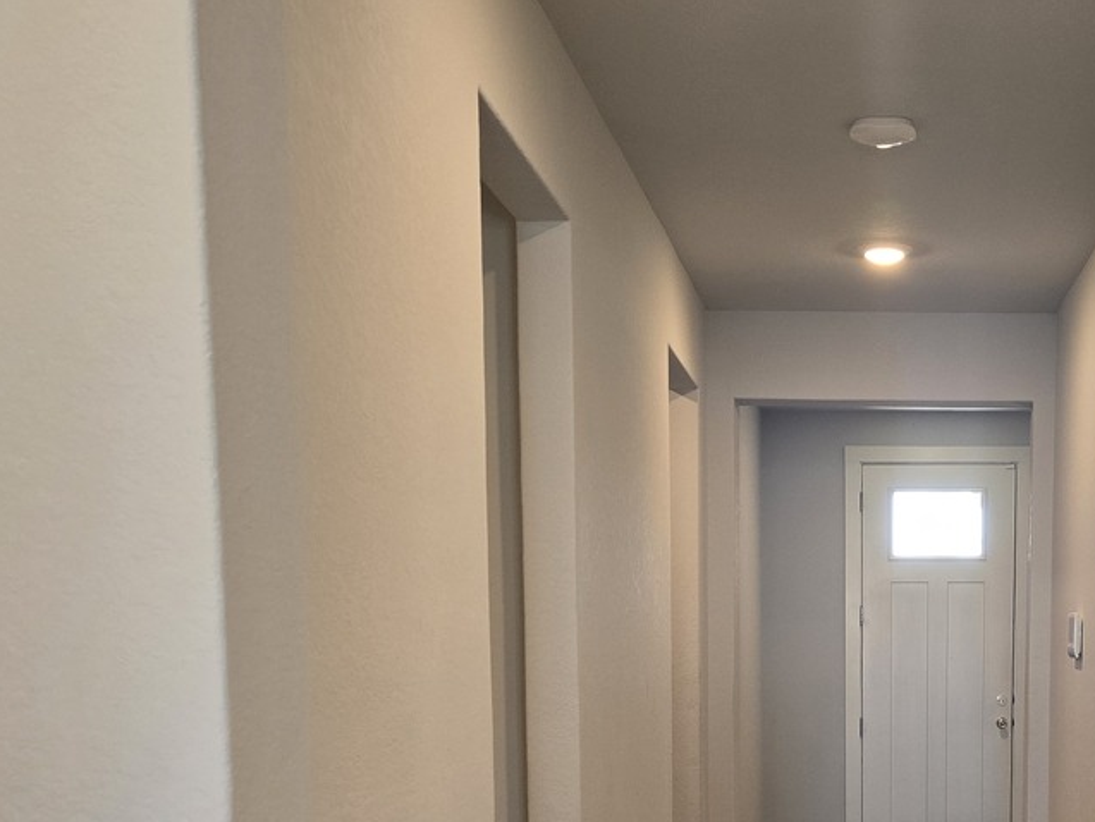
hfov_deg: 35.6
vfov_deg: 26.6
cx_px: 873
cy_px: 815
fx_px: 1645
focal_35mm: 52
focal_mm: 6.3
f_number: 1.7
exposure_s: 1/120
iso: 200
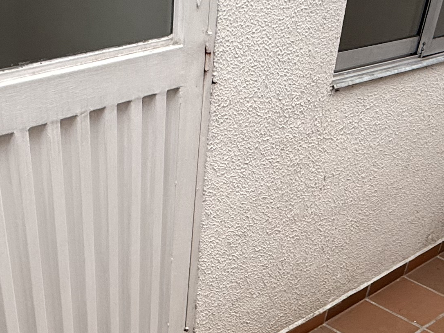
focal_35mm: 52
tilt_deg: -43.1
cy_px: 461
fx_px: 667
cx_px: 202
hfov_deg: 36.8
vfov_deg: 23.8
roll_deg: -6.7
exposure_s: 1/99
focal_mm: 2.22
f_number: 2.2
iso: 100
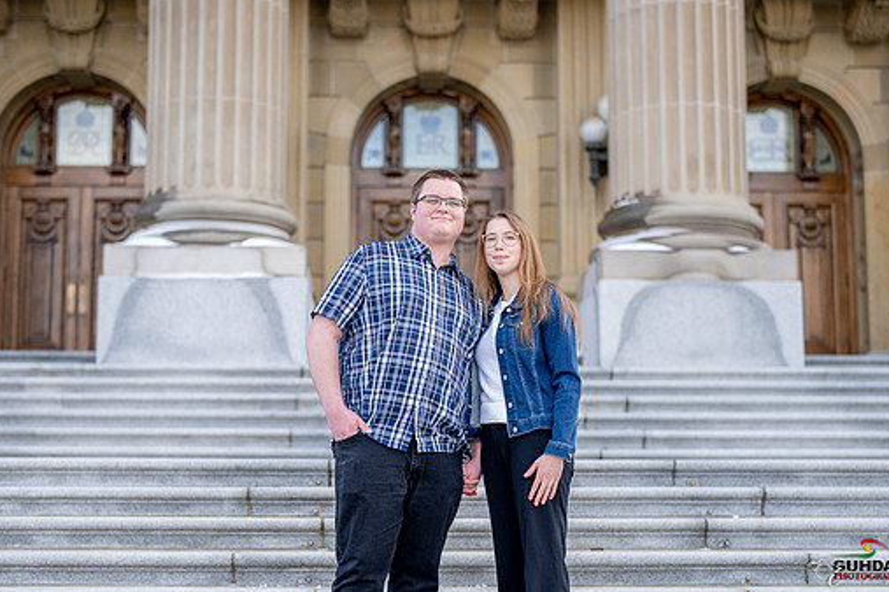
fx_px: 1531
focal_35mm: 62
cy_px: 352
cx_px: 438
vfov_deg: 21.9
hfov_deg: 32.4
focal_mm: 50
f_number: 1.8
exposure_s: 1/6400
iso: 1250
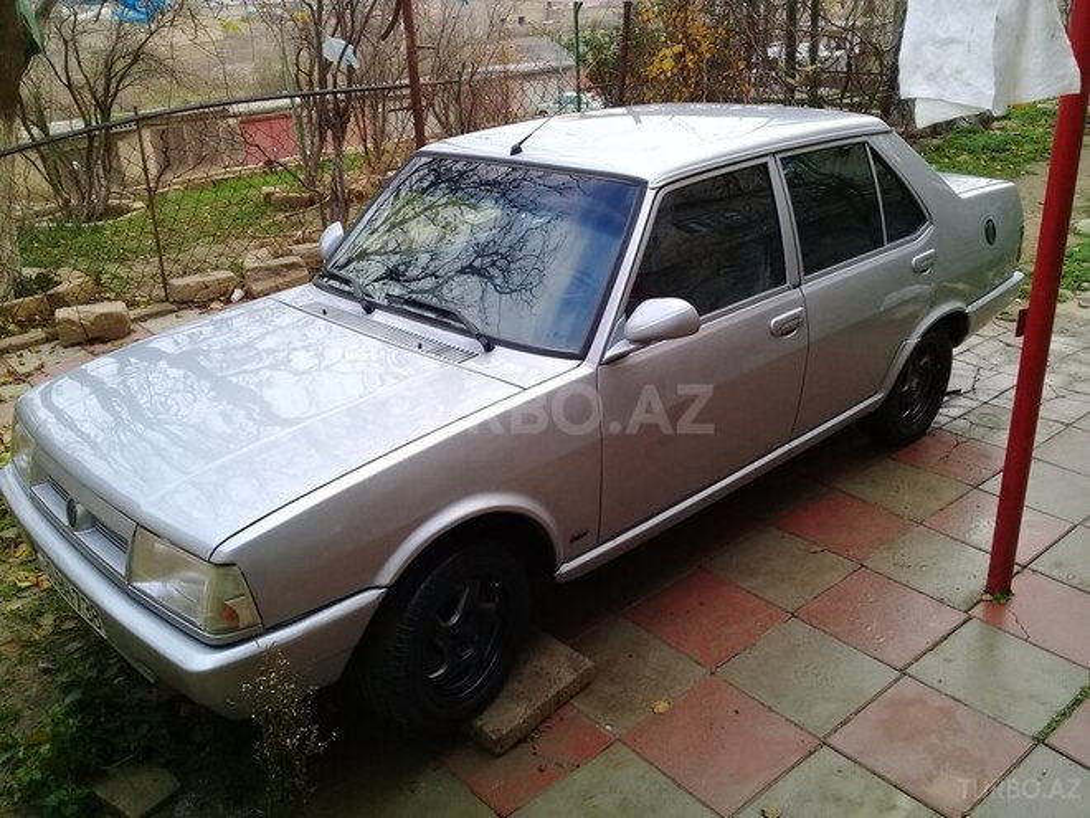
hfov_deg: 58.4
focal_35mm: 31
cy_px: 409
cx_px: 545
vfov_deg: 45.4
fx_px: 976
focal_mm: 3.3
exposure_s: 1/212
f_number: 2.2
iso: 50
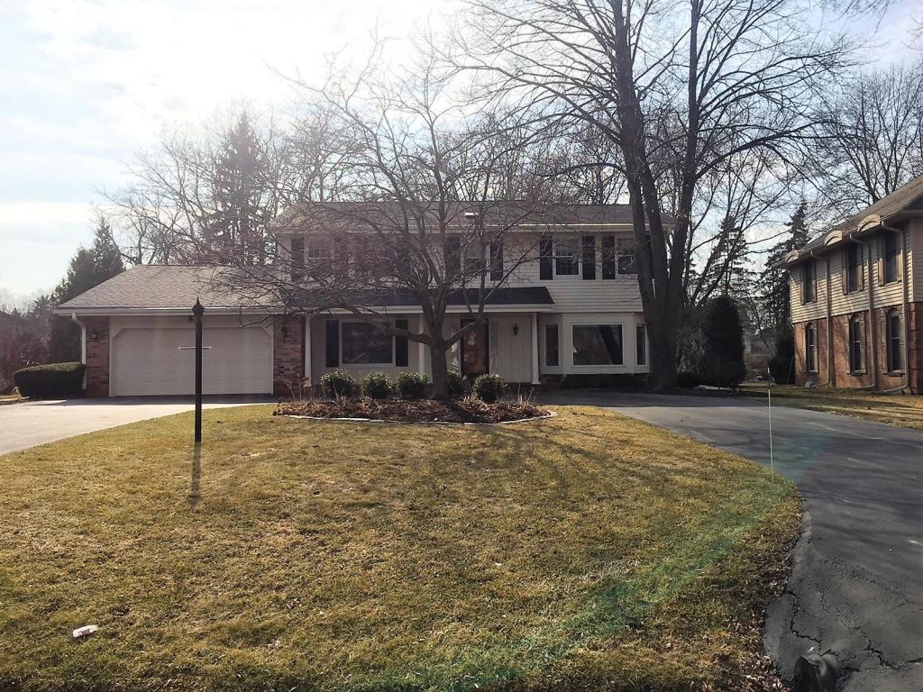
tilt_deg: +1.1
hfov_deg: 61.7
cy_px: 346
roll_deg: -0.6
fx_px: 773
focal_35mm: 29
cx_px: 462
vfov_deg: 48.2
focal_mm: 4.15
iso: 32
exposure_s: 1/1883
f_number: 2.2
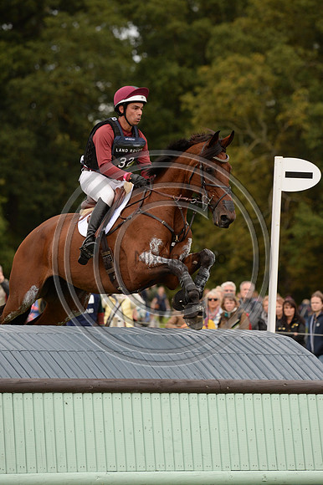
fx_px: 4042
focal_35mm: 300
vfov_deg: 6.9
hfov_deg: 4.6
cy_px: 242
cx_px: 162
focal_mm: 300
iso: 1000
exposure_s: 1/1000
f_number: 7.1
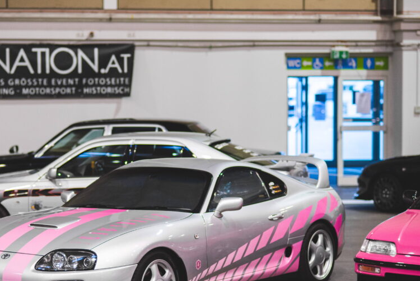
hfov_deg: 17.6
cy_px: 171
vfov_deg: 11.8
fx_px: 1354
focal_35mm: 116
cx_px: 162
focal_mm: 85
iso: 800
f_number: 2.2
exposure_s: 1/160
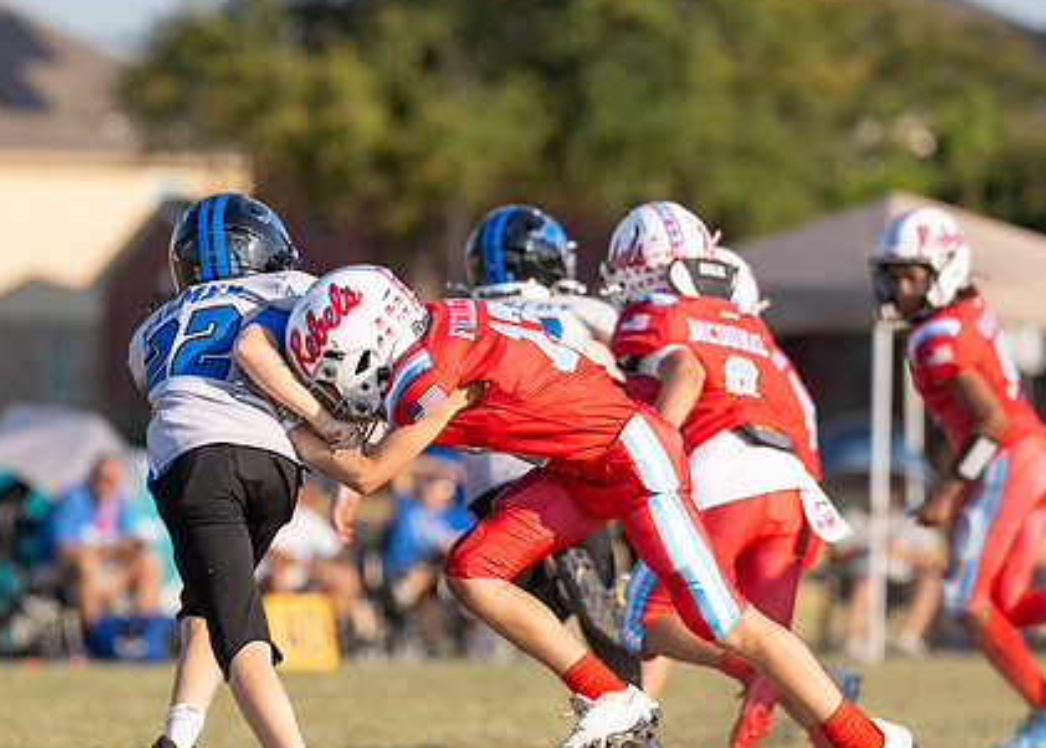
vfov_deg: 3.3
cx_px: 474
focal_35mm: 439
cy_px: 429
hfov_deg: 4.6
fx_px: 13046
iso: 125
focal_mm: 200
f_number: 3.2
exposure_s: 1/1600
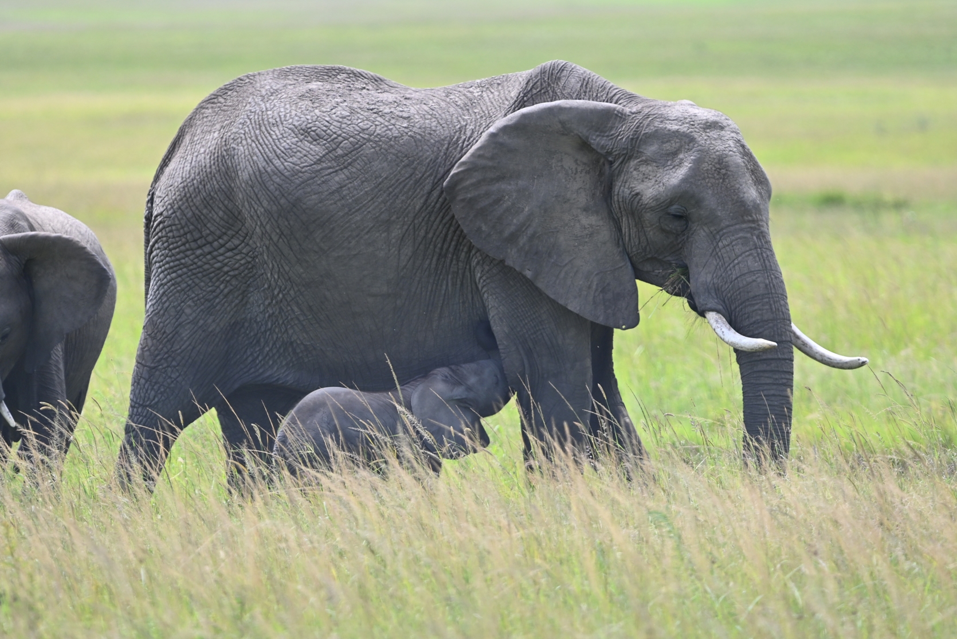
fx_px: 18344
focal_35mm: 690
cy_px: 320
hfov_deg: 3.0
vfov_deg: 2.0
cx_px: 478
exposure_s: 1/1000
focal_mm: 460
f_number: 6
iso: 400
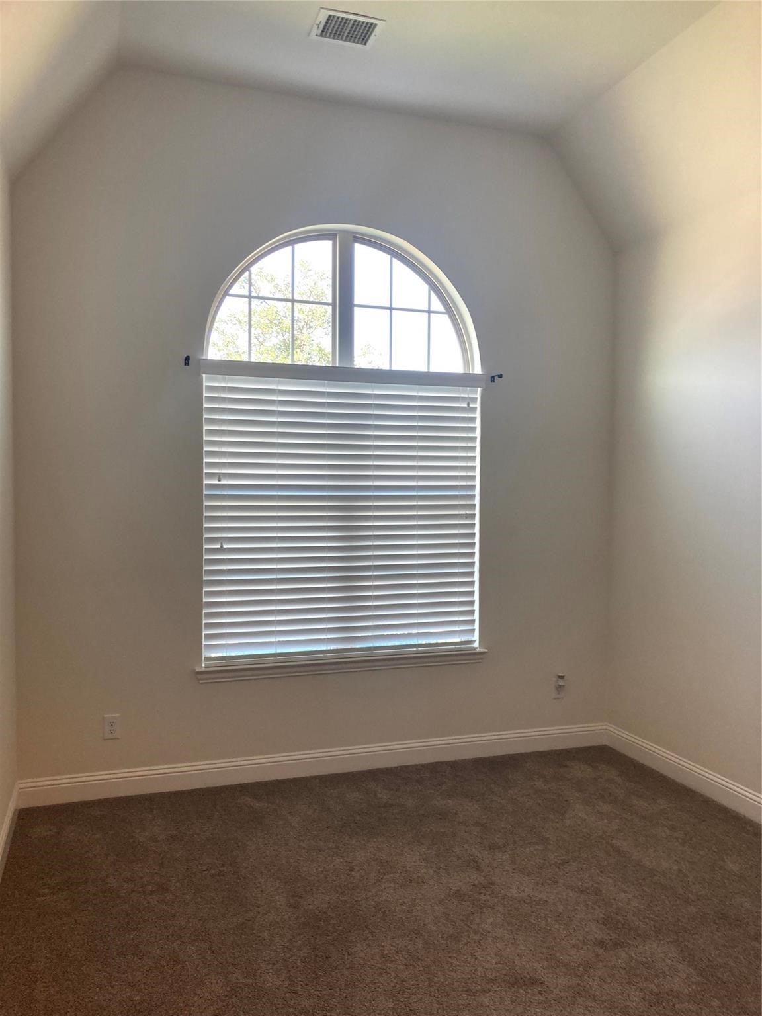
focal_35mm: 28
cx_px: 381
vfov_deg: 63.4
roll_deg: +1.7
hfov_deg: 49.7
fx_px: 822
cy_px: 508
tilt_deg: -0.7
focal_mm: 3.99
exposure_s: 1/60
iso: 50
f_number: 1.8
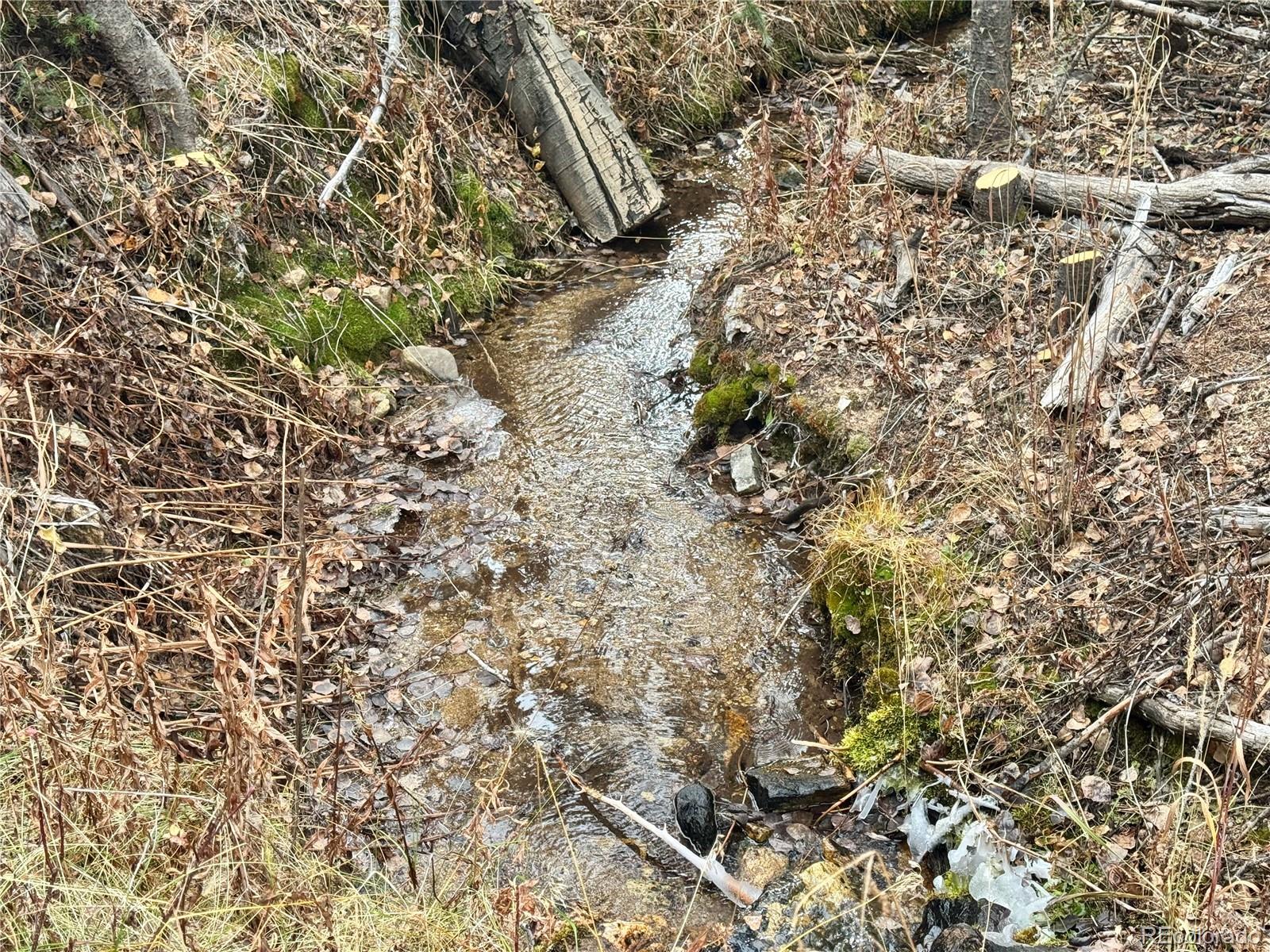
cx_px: 635
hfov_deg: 39.7
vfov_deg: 30.3
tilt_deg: -35.5
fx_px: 1761
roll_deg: +2.3
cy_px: 476
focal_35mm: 48
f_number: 1.78
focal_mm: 6.76
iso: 100
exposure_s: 1/161
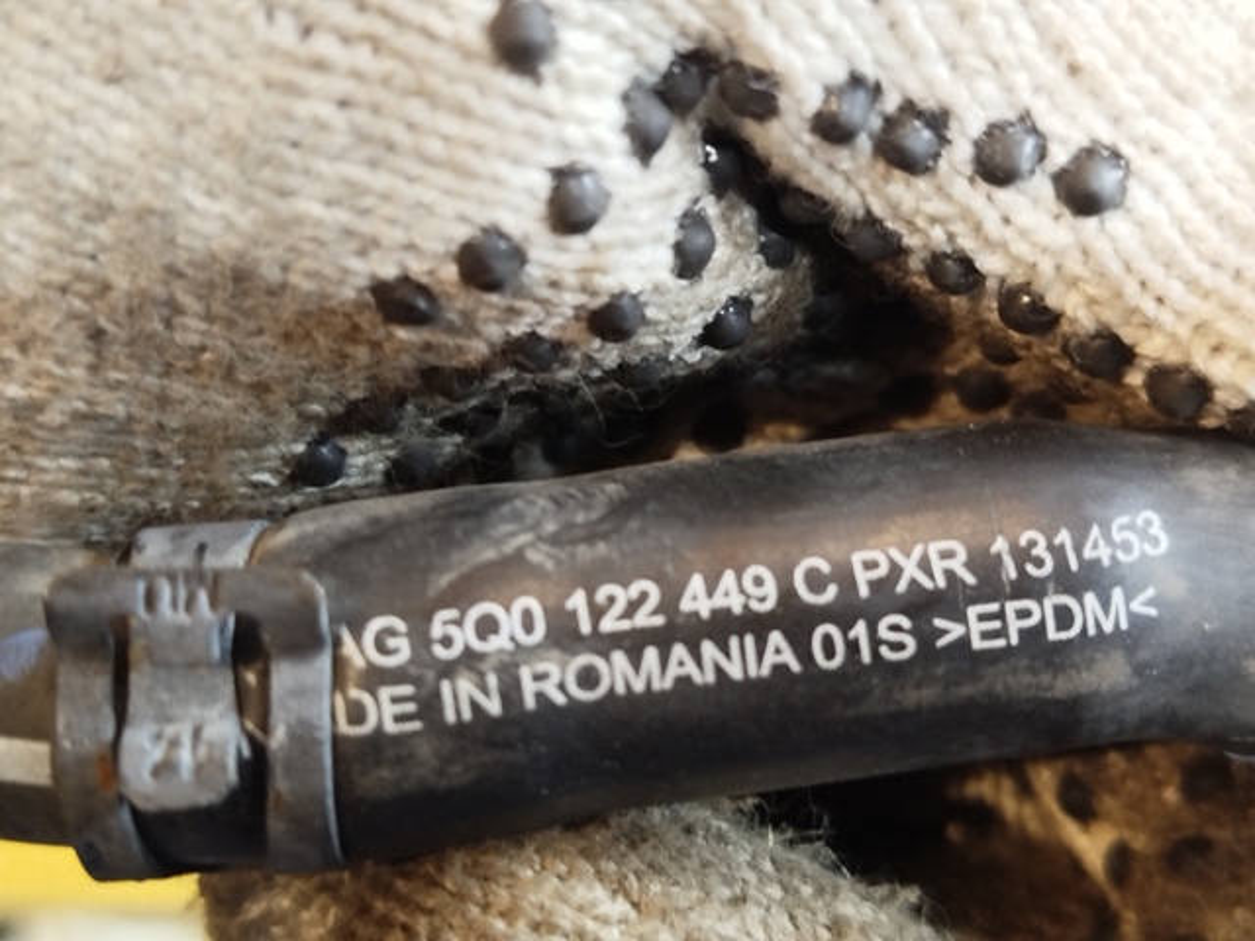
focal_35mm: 48
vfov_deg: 30.3
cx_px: 628
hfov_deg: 39.7
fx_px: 1740
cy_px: 470
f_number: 1.7
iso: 500
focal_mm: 5.31
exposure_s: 1/17
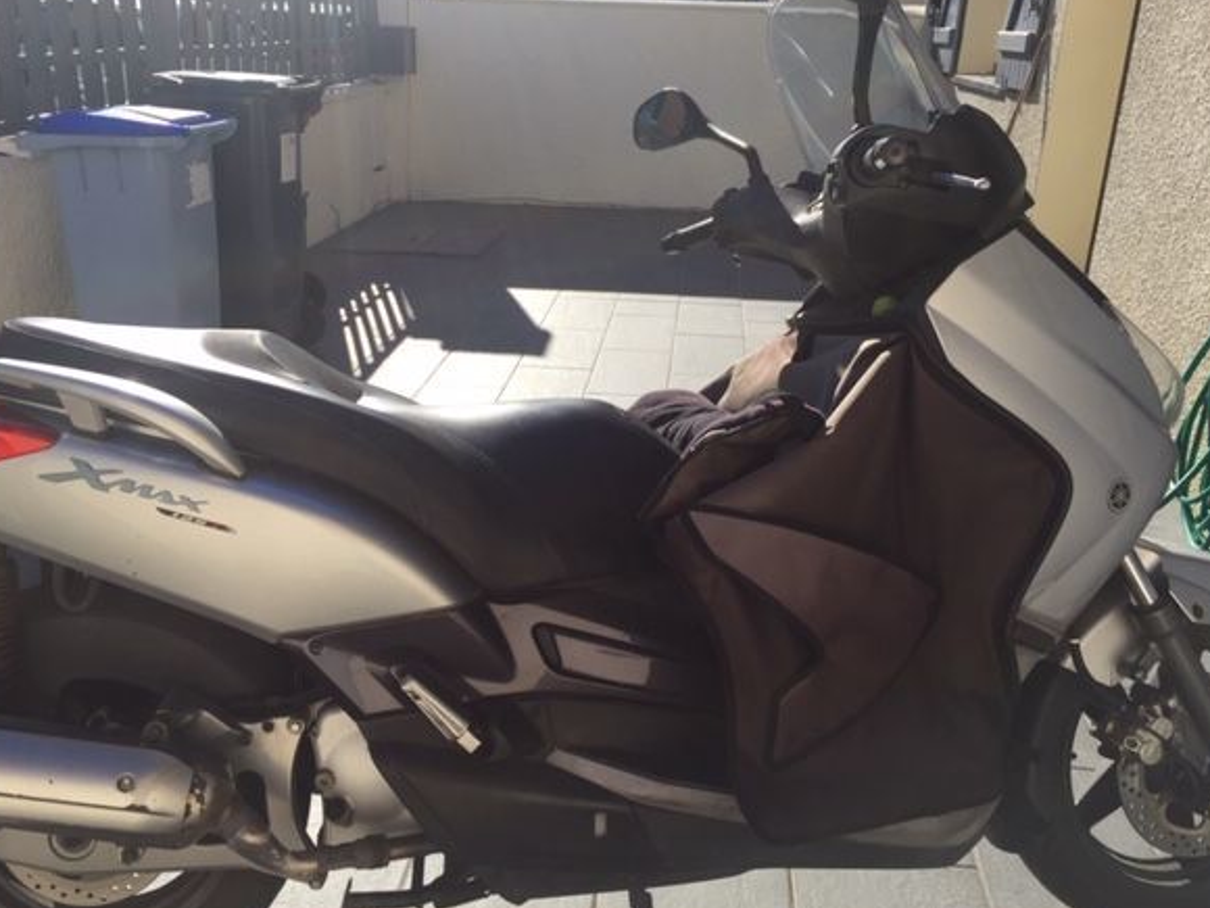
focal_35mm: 32
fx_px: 1119
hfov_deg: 56.8
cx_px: 574
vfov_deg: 44.2
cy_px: 438
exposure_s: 1/1582
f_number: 2.2
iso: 32
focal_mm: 4.15
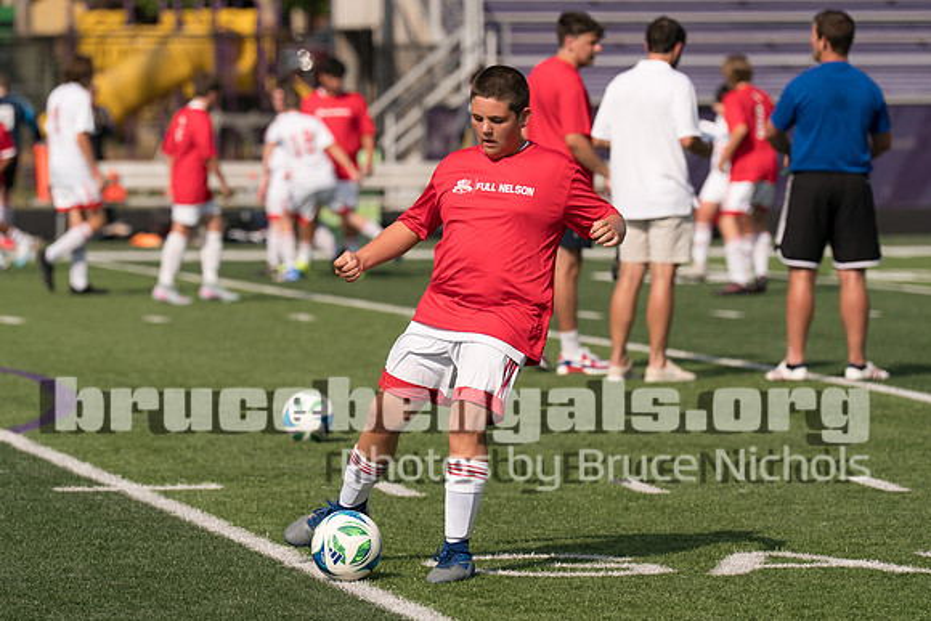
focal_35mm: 250
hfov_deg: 8.2
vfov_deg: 5.5
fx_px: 6473
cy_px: 278
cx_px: 458
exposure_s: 1/2000
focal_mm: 173
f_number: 3.5
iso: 100
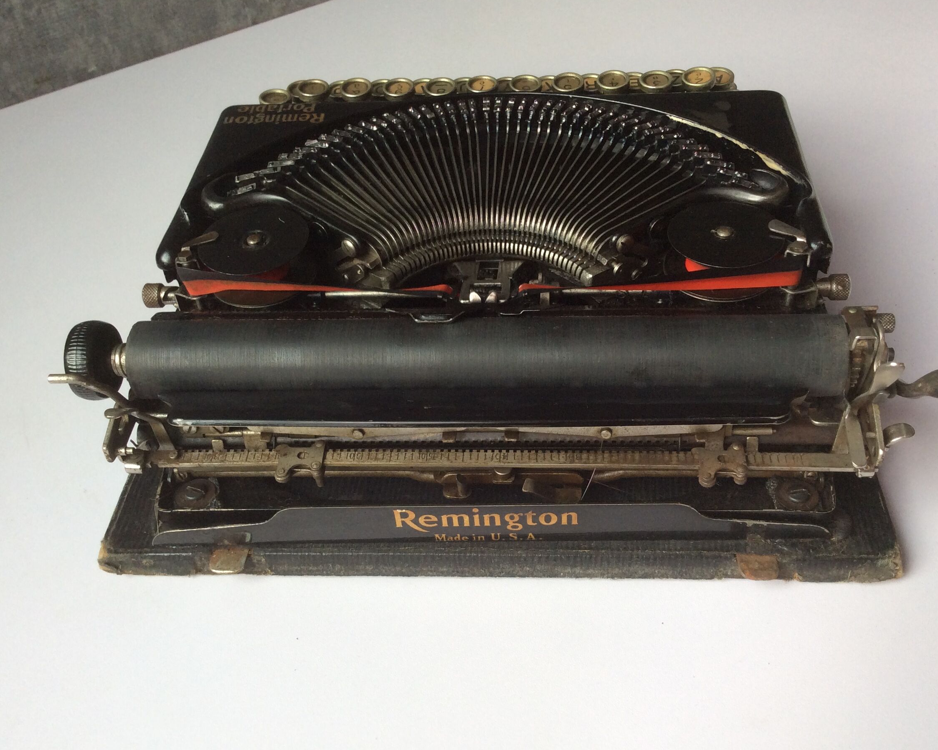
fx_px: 999
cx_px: 474
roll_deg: +7.0
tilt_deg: -44.8
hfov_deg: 50.3
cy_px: 386
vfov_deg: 41.1
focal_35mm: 36
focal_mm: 3.3
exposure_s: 1/100
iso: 40
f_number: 2.4
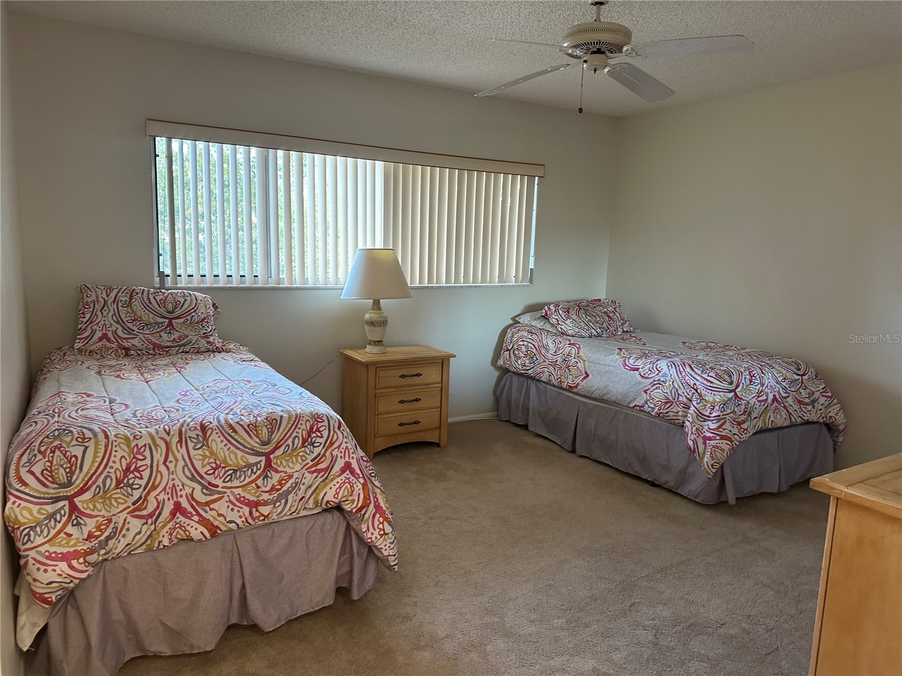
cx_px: 451
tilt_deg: -9.4
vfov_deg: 56.8
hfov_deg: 71.6
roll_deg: -2.1
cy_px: 338
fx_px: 625
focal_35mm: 24
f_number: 1.78
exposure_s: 1/60
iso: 320
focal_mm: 6.86
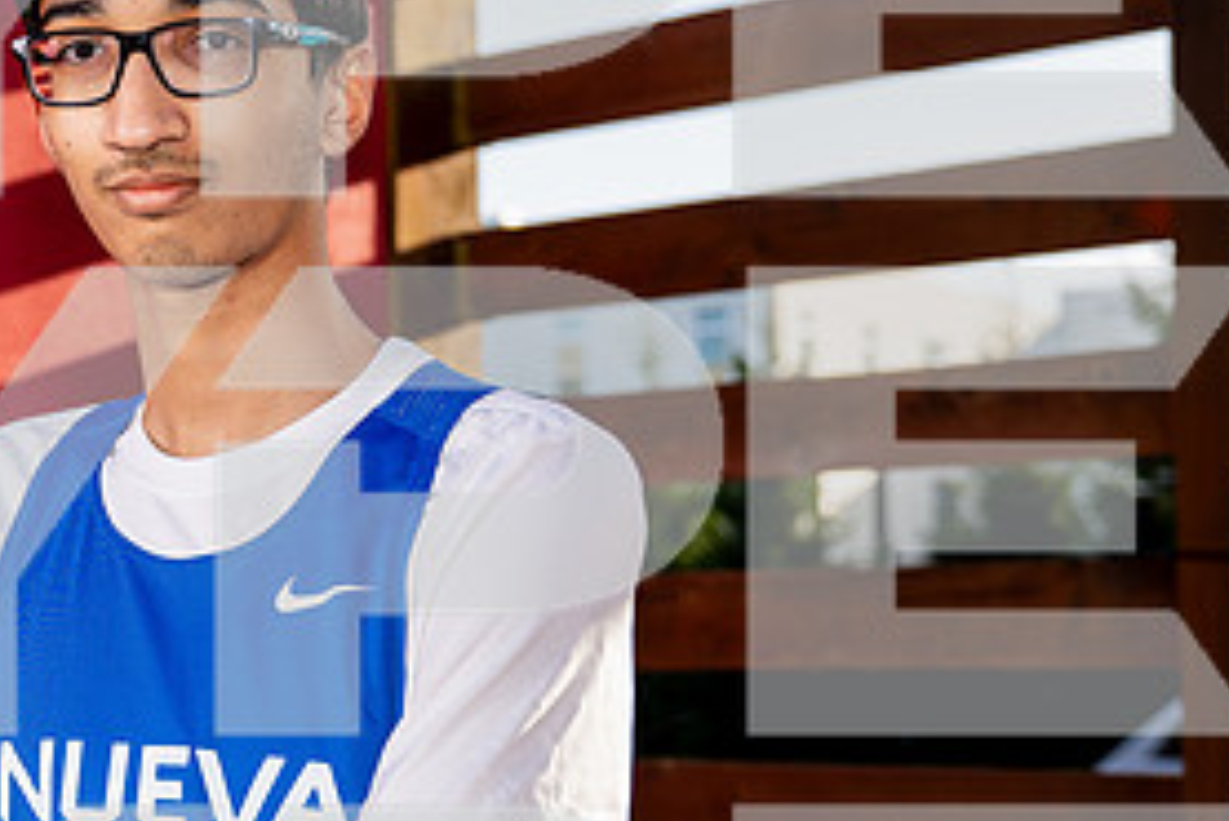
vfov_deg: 15.5
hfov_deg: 22.6
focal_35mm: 88
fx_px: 3006
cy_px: 504
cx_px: 129
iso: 100
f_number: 4
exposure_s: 1/320
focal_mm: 42
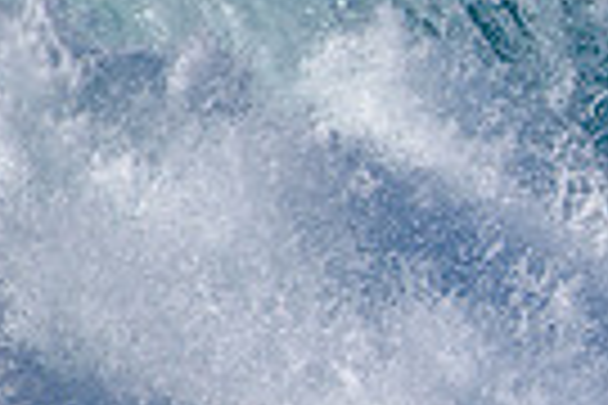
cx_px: 1202
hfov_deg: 1.0
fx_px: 36173
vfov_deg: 0.6
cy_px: 142
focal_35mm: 2142
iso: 125
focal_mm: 500
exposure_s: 1/1600
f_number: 5.6
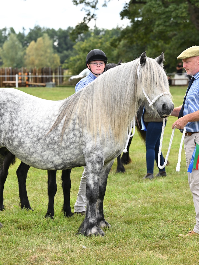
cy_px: 134
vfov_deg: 14.2
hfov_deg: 10.7
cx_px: 91
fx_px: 1065
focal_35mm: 139
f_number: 4.5
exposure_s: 1/1250
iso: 500
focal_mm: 90
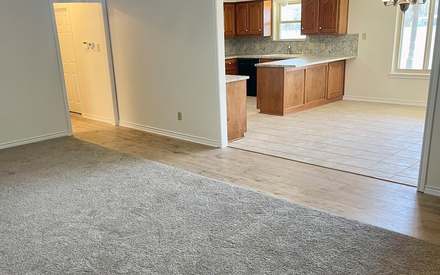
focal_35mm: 35
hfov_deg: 55.3
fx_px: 420
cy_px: 166
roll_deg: +2.8
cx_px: 203
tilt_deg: -18.5
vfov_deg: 36.1
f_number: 1.6
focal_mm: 5.1
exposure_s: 1/60
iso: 100
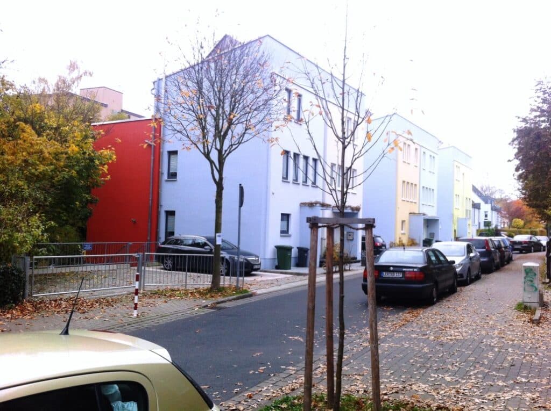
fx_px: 556
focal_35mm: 35
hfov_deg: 52.7
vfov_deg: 40.6
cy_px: 206
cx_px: 276
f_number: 2.8
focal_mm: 3.85
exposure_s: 1/120
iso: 100
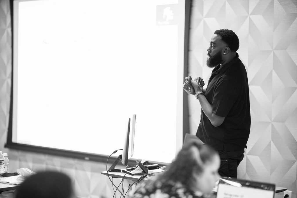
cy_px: 99
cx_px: 148
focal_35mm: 85
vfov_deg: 16.1
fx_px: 701
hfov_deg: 23.9
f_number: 1.4
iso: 640
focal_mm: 85
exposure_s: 1/160
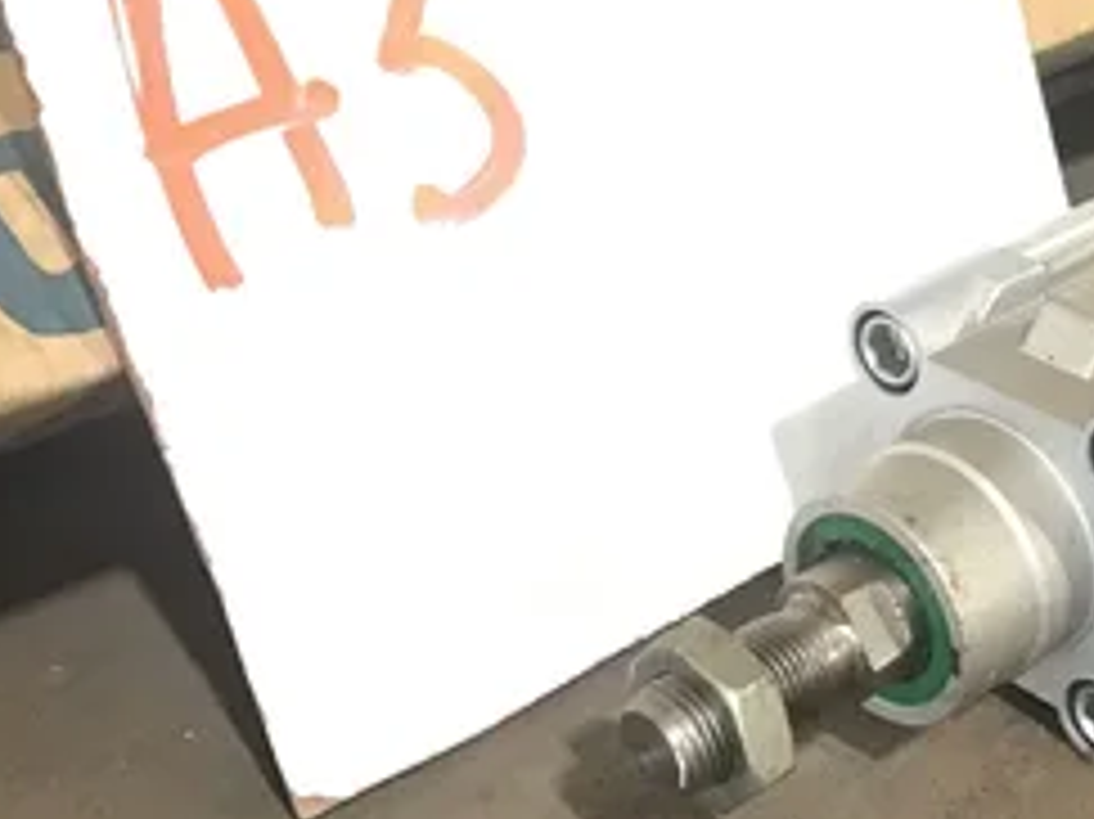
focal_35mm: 51
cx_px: 855
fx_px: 1611
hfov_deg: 36.4
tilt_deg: -30.8
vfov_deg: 28.5
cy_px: 392
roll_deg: -4.0
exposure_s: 1/15
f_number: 2.4
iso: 200
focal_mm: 3.3
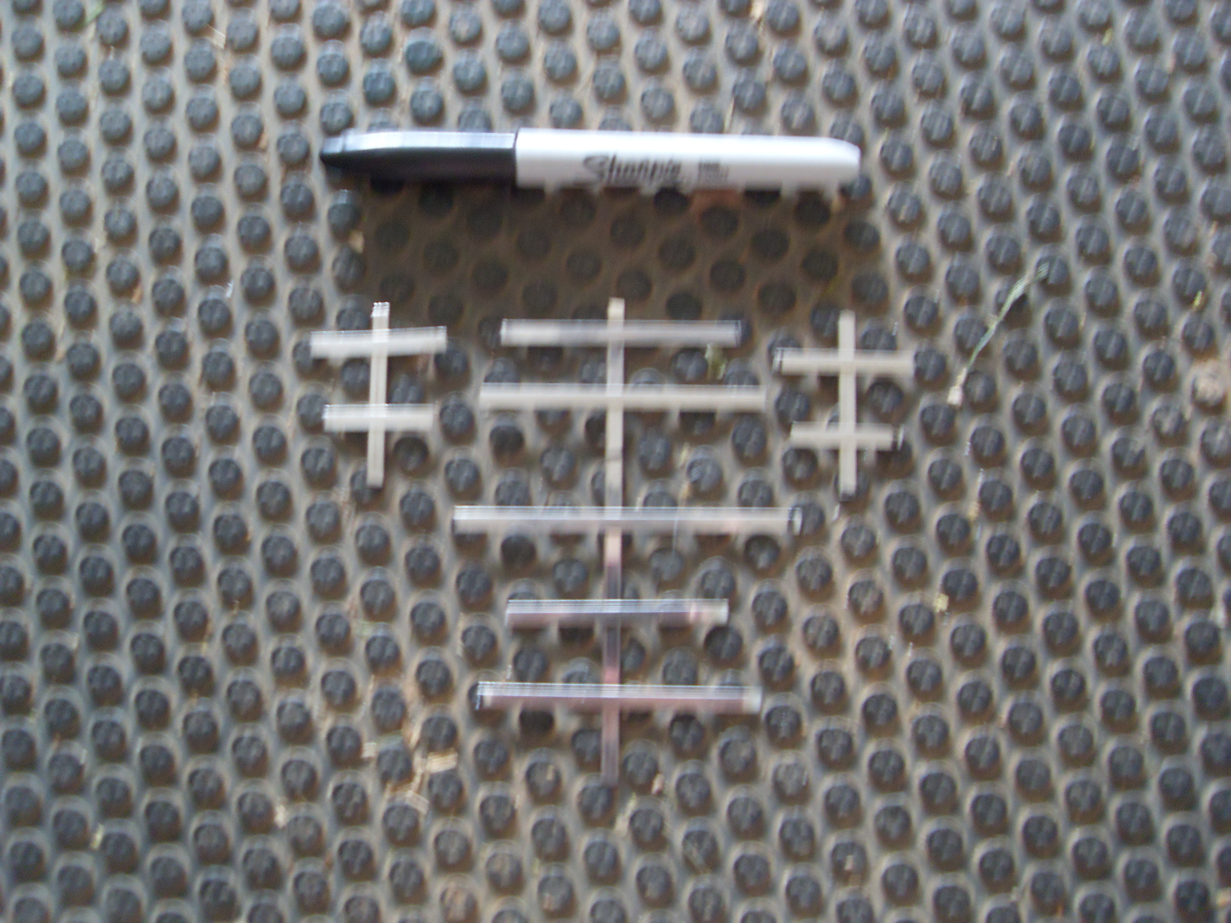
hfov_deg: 50.1
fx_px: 1316
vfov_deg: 38.7
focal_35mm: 37
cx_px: 616
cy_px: 462
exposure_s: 1/4
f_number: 2.8
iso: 200
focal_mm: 6.3
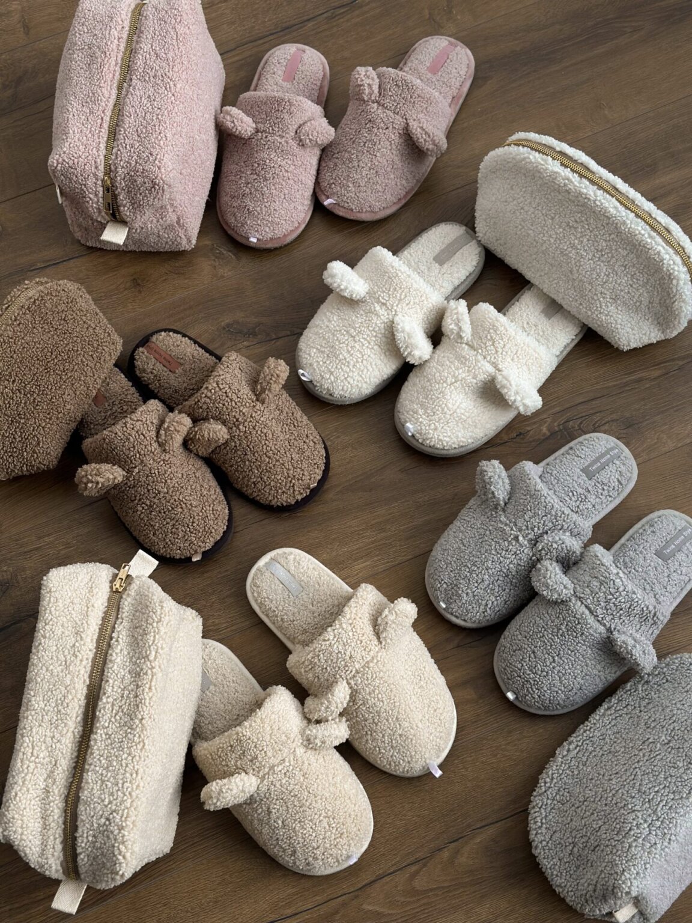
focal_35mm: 48
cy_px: 462
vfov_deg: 39.7
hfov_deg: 30.3
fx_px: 1279
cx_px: 346
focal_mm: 6.86
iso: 80
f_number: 1.8
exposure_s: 1/200
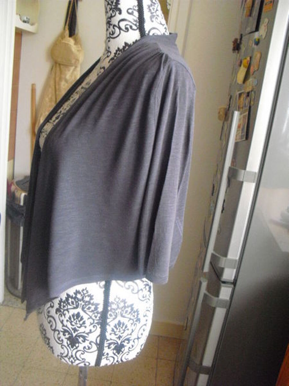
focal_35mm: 36
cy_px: 193
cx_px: 144
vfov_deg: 51.4
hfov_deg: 39.7
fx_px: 401
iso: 800
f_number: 3.1
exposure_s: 1/15
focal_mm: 6.3
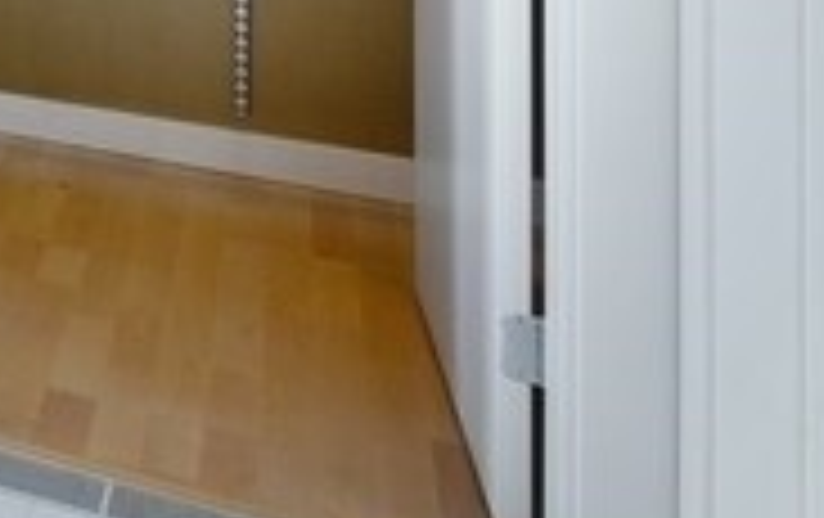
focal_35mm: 70
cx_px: -1000
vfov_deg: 15.5
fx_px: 1574
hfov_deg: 16.8
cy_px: -468
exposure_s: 1/5
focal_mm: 14
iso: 200
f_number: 8
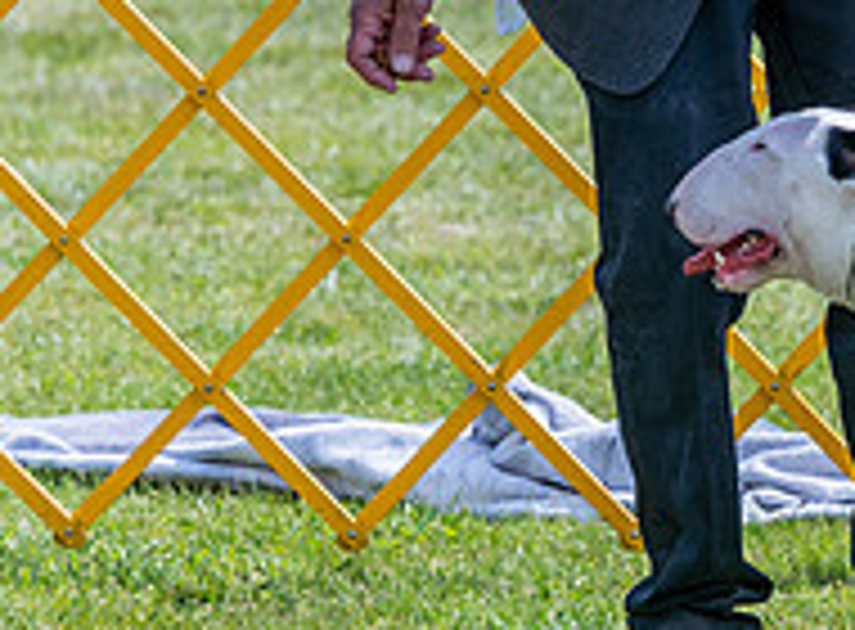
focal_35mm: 720
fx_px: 17672
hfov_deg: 2.8
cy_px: 97
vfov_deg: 2.0
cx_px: 886
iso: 400
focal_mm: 192
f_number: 5.6
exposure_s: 1/1600
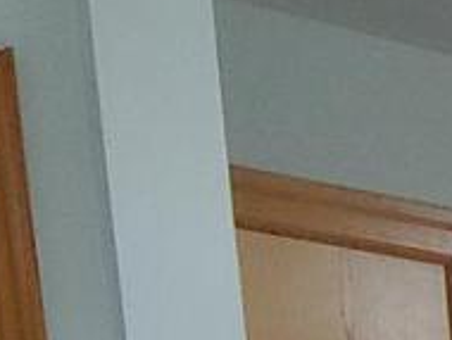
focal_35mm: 121
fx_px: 1582
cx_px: 1223
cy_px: 1094
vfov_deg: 9.2
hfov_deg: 11.7
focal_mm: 2.18
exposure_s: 1/24
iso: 200
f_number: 1.9
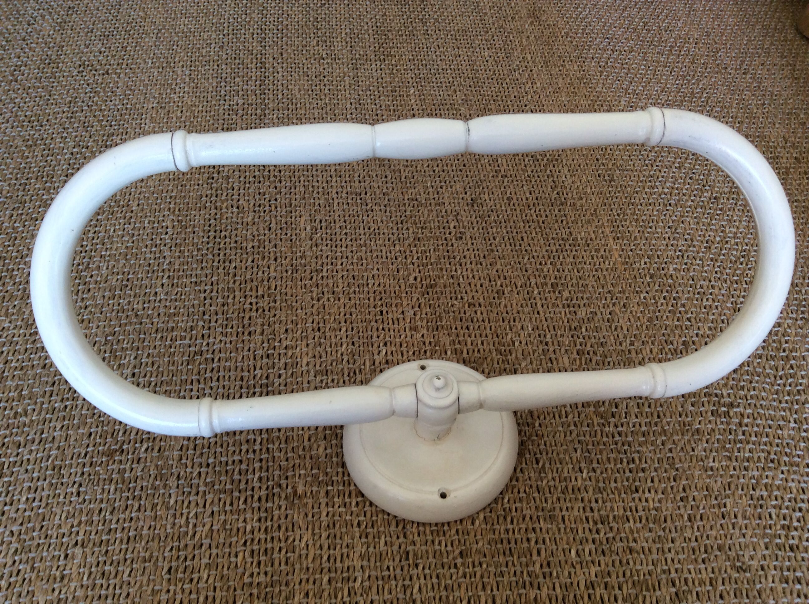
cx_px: 404
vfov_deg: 44.1
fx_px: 747
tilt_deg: -53.0
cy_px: 302
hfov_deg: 56.9
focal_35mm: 32
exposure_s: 1/25
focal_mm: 3.3
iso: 50
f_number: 2.4
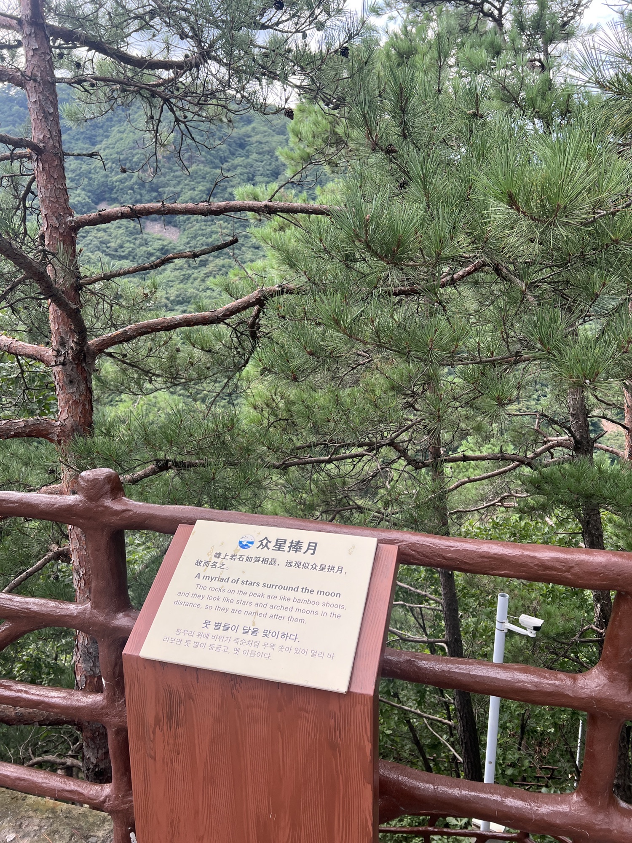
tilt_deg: -12.1
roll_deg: -1.6
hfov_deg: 53.1
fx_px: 633
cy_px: 422
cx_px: 316
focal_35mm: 26
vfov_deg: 67.3
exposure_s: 1/497
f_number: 1.5
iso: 50
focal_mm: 5.7
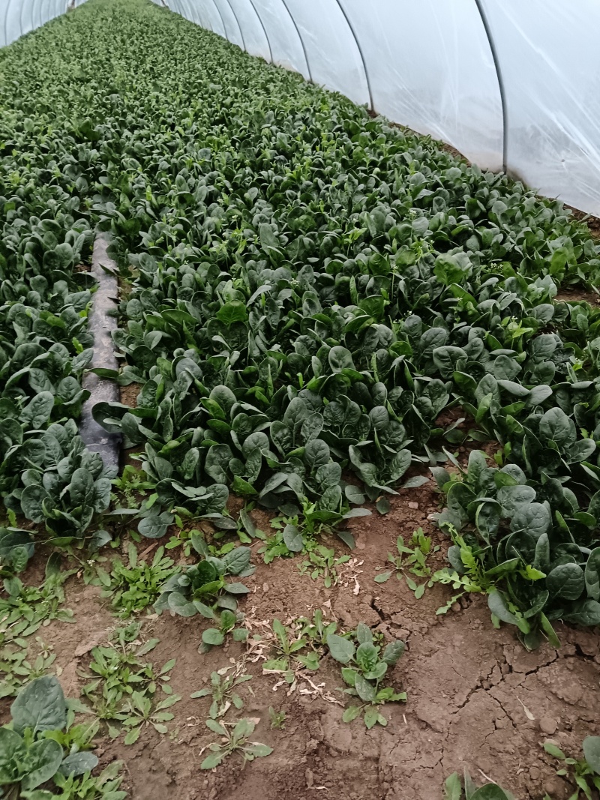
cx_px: 300
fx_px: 624
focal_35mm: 27
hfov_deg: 51.3
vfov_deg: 65.3
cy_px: 400
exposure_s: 1/100
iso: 2994
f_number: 1.8
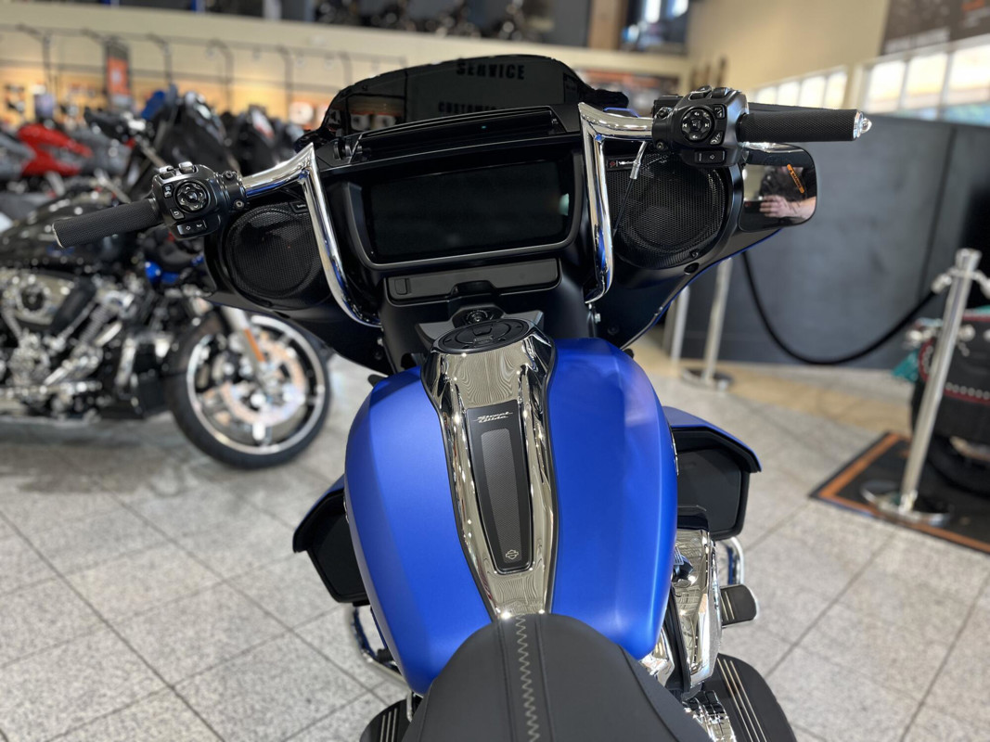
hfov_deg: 67.3
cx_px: 495
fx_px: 744
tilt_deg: -15.9
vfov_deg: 53.1
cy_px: 371
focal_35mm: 26
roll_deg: -4.7
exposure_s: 1/60
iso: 125
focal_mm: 5.1
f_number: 1.6
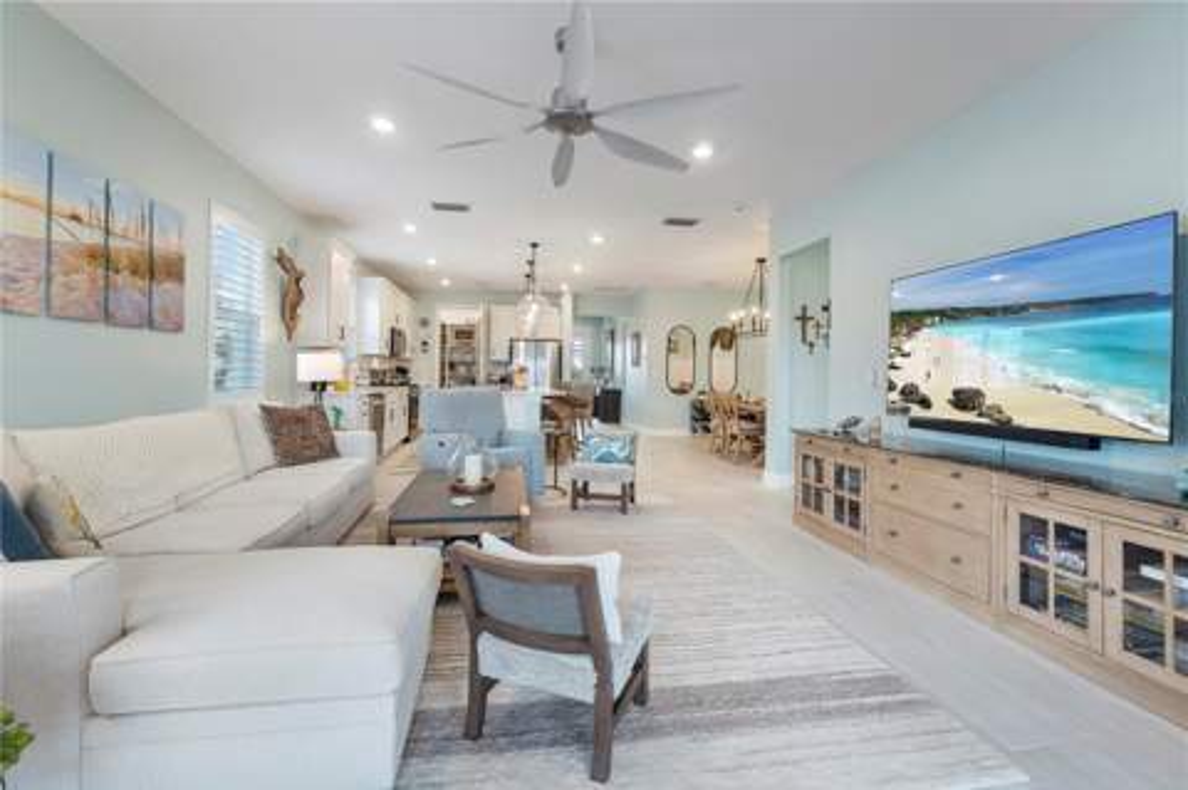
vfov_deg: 77.2
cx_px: 594
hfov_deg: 100.4
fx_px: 494
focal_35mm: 15
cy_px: 395
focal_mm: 10
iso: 800
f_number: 4.5
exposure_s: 1/30
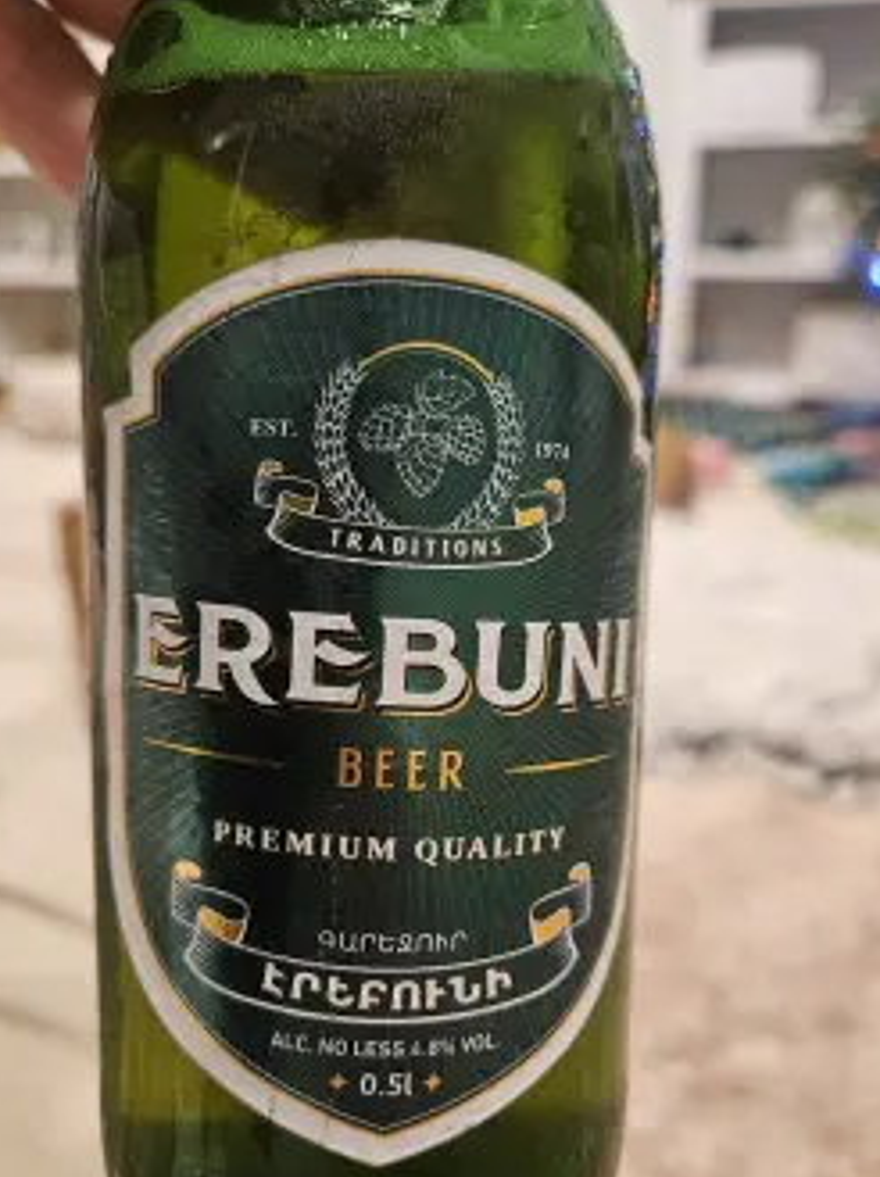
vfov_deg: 63.4
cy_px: 640
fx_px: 951
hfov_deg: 49.7
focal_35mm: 28
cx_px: 451
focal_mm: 5.4
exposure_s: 1/41.6
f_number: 1.8
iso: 500
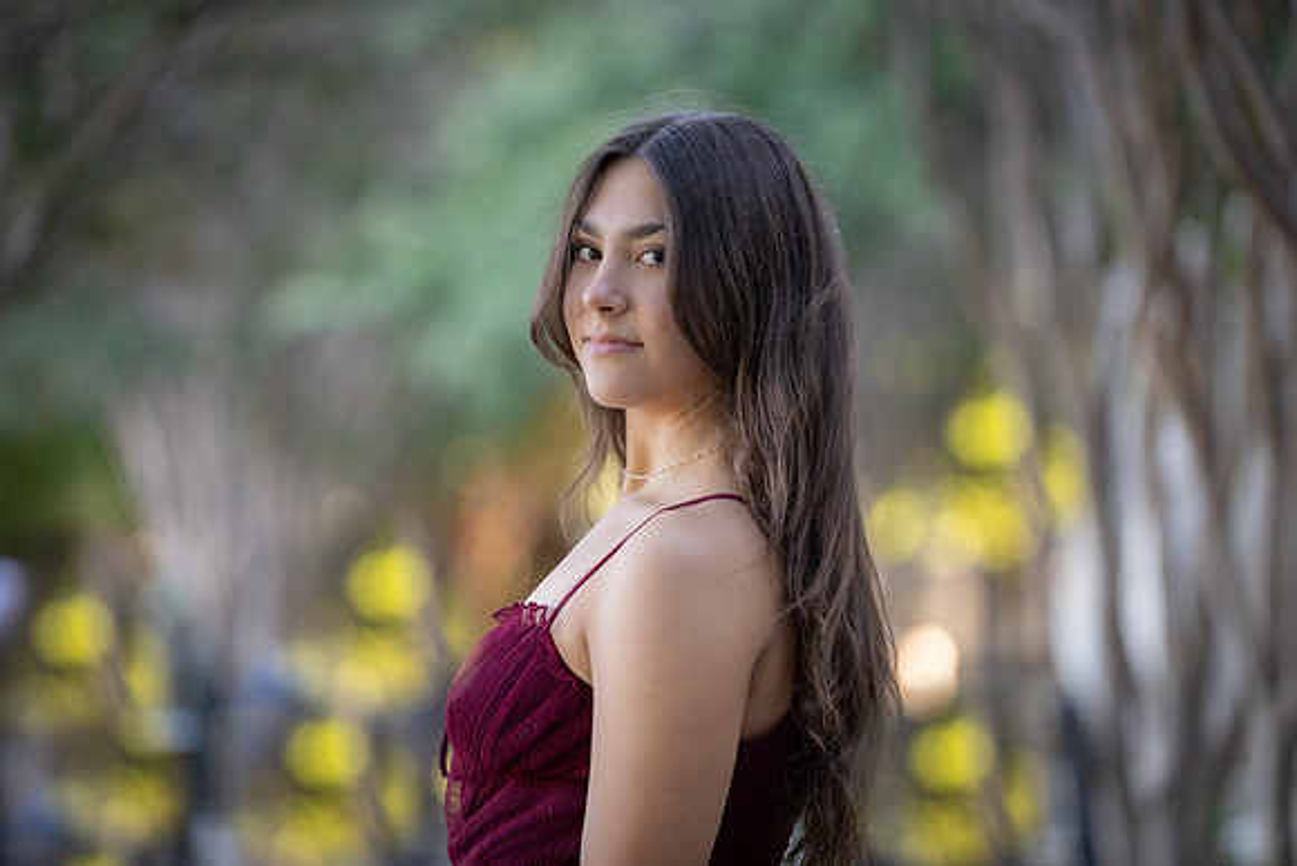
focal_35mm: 150
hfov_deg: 13.7
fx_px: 5405
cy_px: 433
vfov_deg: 9.2
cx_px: 648
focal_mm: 150
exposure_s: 1/320
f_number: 2.8
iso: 1000
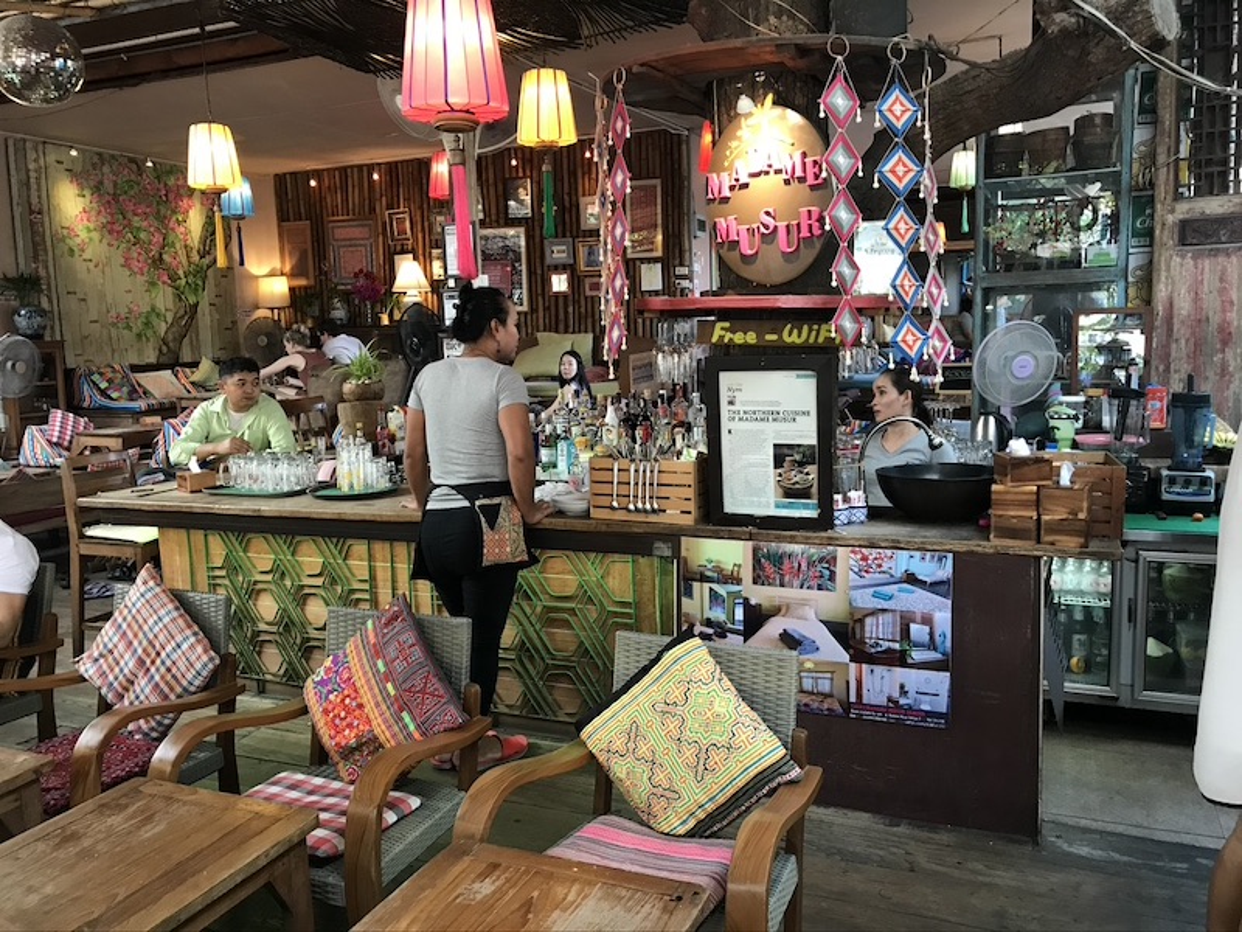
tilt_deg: -5.9
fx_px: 1005
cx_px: 621
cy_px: 466
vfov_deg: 49.7
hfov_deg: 63.4
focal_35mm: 28
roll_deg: +2.9
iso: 64
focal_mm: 3.99
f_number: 1.8
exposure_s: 1/17
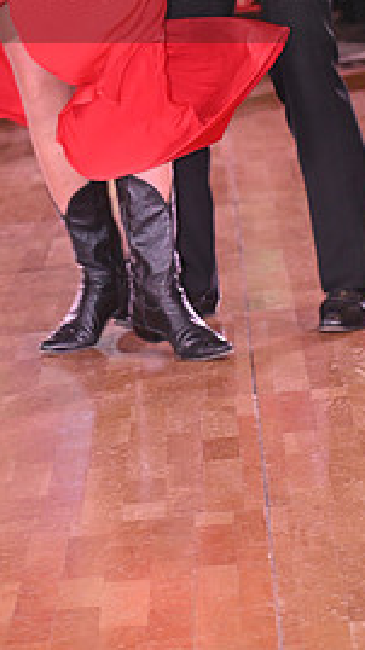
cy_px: -36
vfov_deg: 9.5
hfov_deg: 5.4
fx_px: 3895
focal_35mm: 226
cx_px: 153
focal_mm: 100
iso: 2000
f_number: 5.6
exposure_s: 1/200
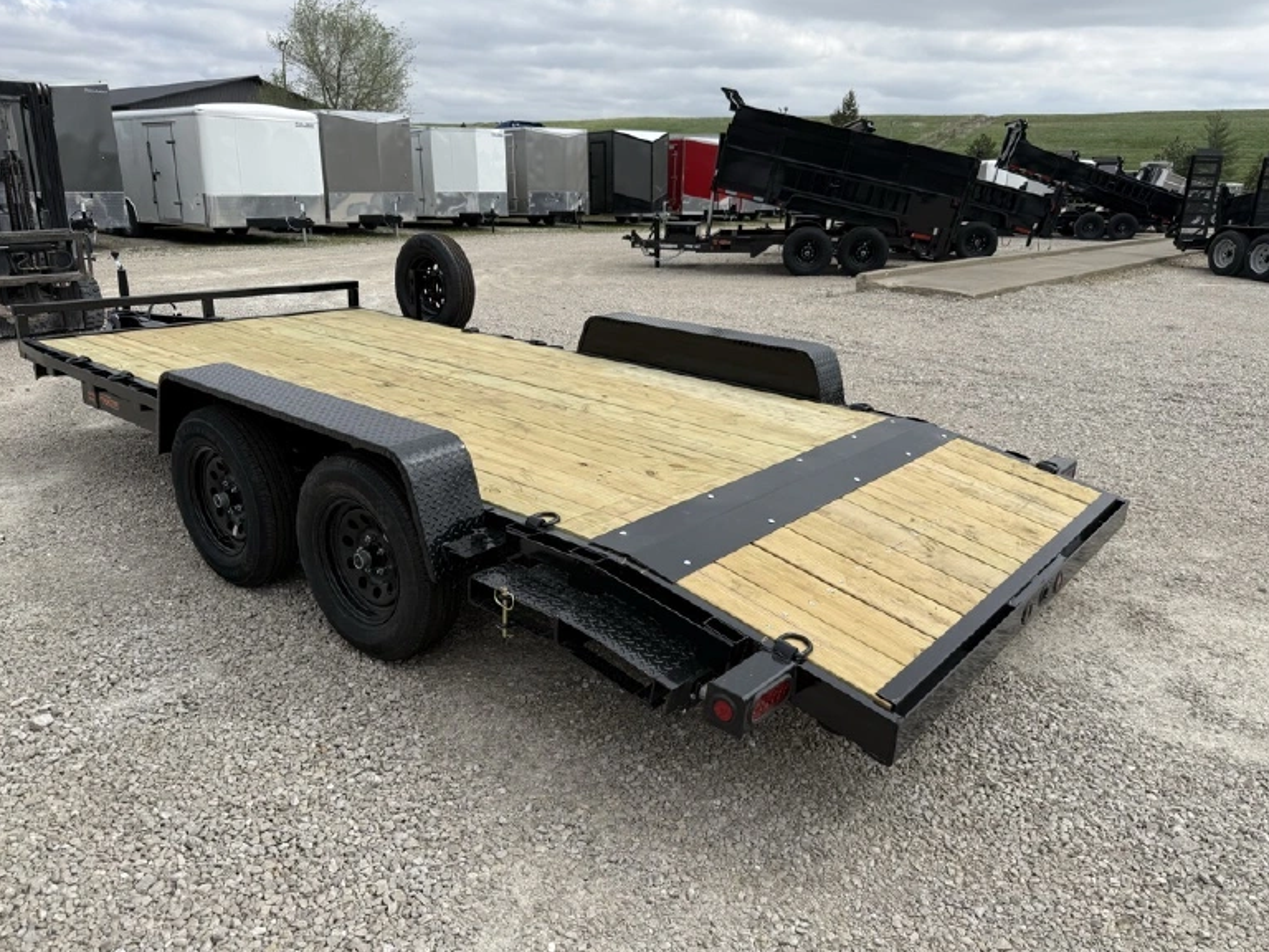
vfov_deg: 54.9
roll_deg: -2.5
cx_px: 616
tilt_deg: -16.8
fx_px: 916
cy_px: 473
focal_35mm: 25
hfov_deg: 69.4
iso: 80
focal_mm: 6.76
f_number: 1.78
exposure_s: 1/5319
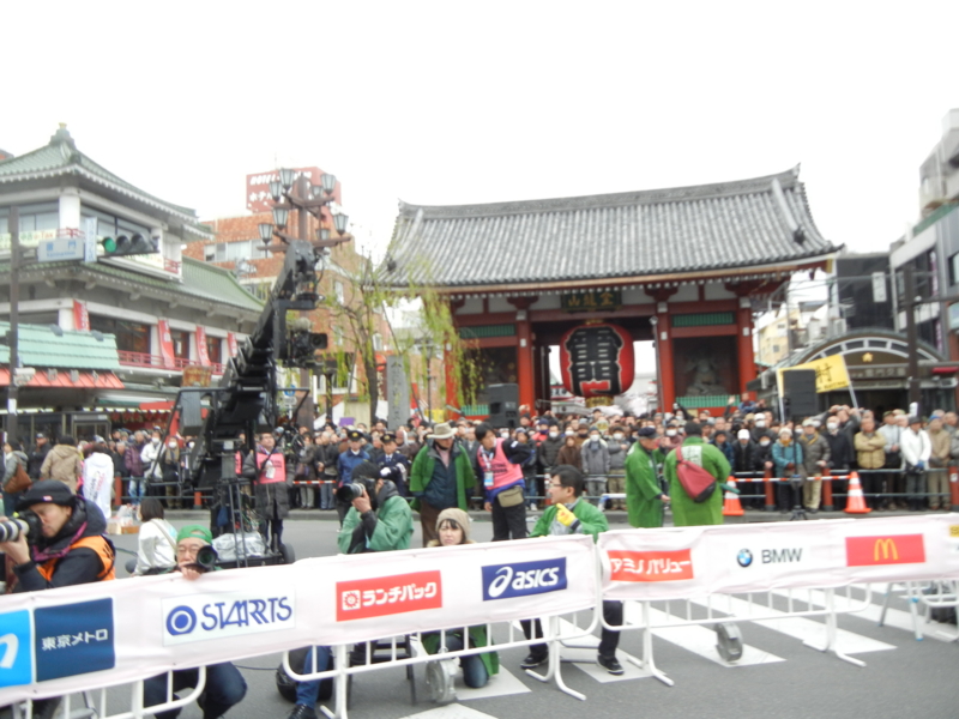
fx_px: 831
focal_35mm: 30
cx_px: 480
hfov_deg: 60.0
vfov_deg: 46.8
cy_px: 360
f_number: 3.5
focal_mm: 5.4
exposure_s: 1/316
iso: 160
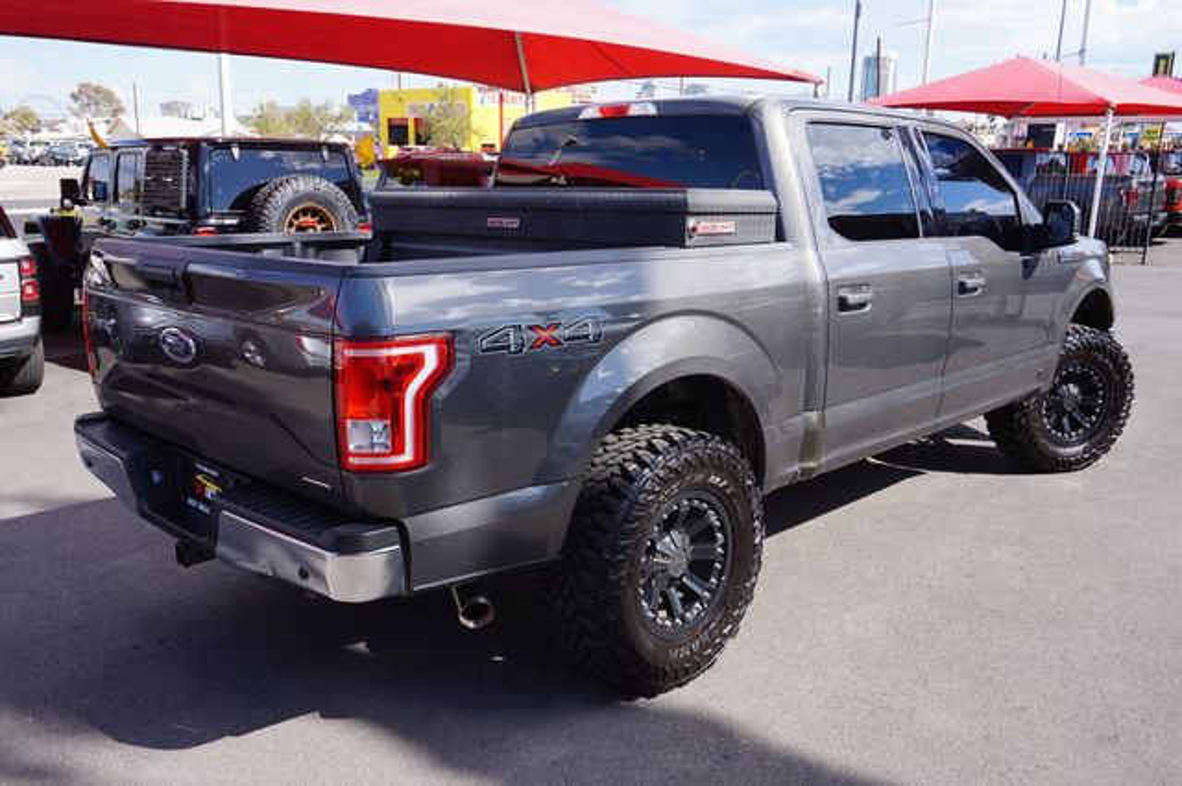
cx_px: 591
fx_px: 984
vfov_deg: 43.6
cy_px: 393
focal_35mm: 30
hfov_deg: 62.0
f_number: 10
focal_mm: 20
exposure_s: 1/80
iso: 100
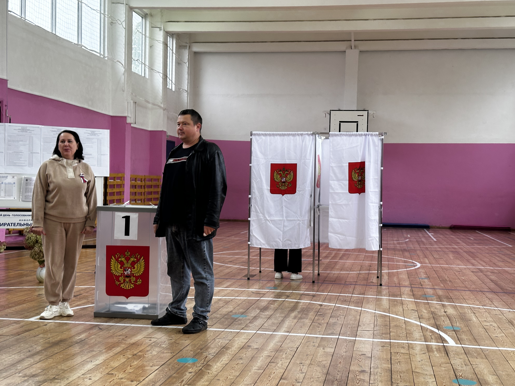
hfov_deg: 38.9
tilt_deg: -0.5
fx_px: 729
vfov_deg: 29.7
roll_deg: -1.9
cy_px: 190
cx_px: 257
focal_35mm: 49
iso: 100
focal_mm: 6.86
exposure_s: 1/50
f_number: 1.78
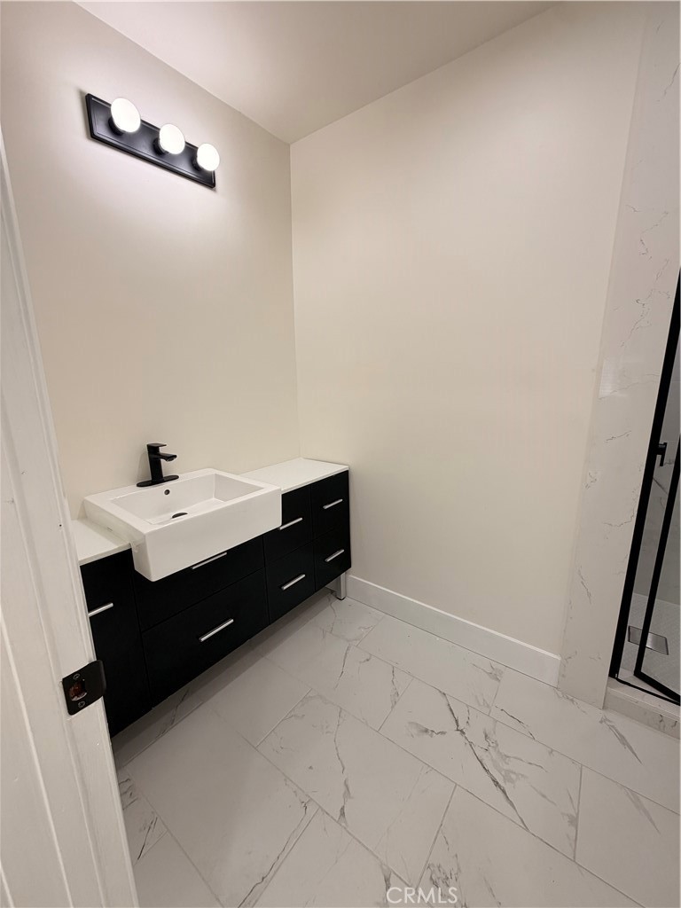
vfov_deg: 102.1
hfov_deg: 85.7
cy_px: 454
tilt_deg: -11.8
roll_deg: +0.4
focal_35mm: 14
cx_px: 340
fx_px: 367
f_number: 2.2
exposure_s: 1/120
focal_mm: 2.22
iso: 100
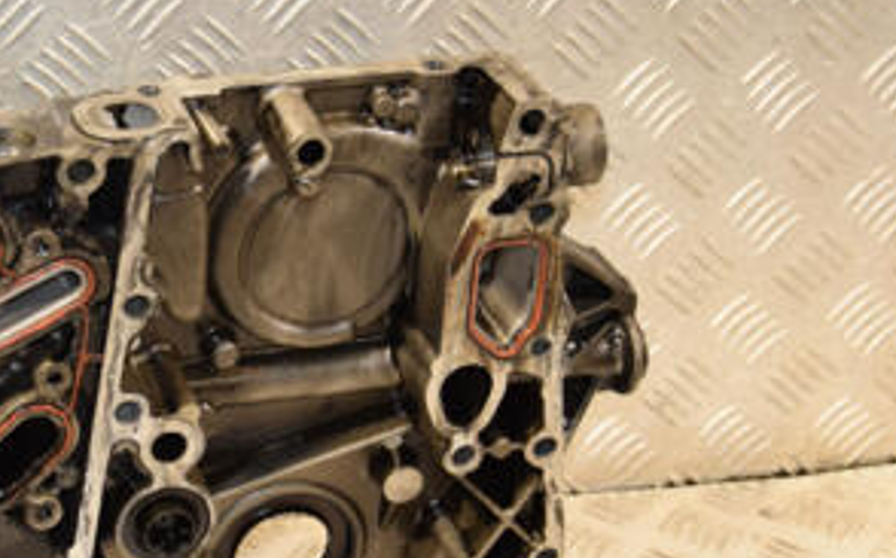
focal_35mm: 100
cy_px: 329
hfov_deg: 20.6
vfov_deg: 13.0
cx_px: 198
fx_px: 2439
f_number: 5
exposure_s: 1/200
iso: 800
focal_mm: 32
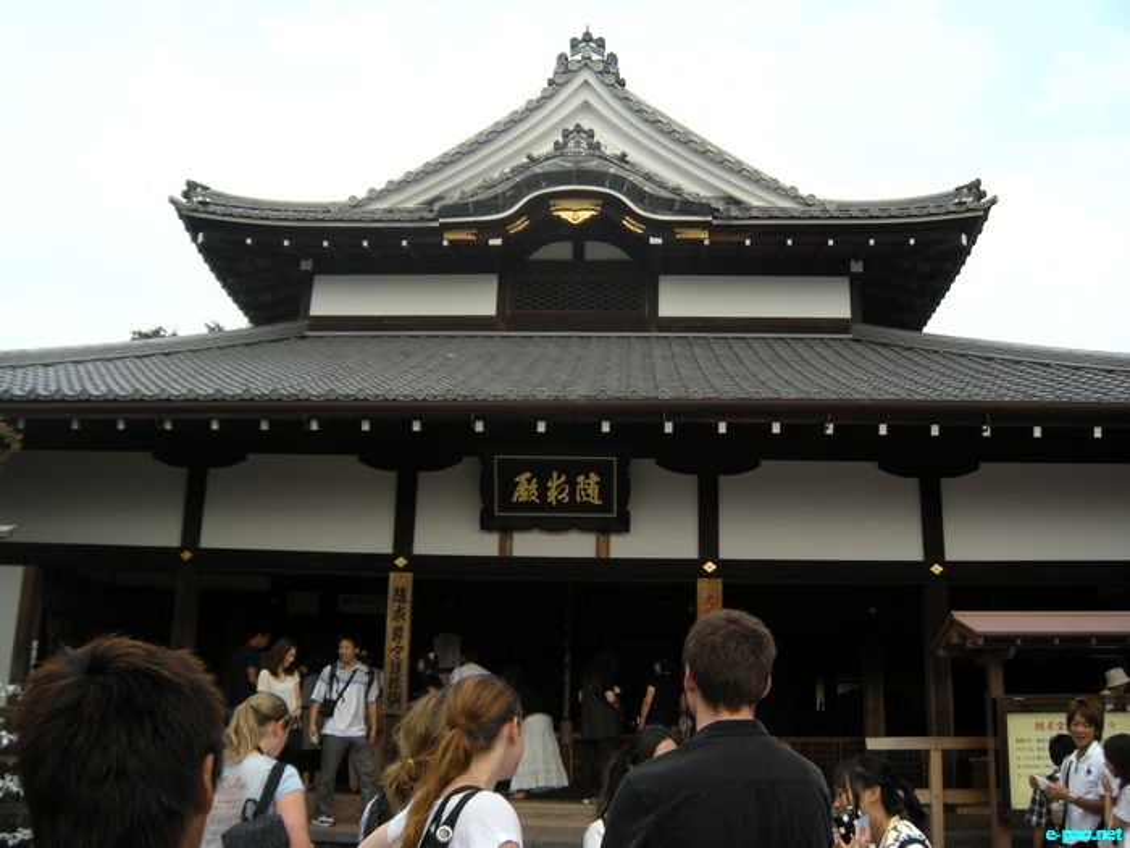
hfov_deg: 52.6
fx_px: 1143
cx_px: 565
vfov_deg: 40.7
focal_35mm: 35
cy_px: 424
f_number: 3.8
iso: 64
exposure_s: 1/143
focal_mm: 5.9
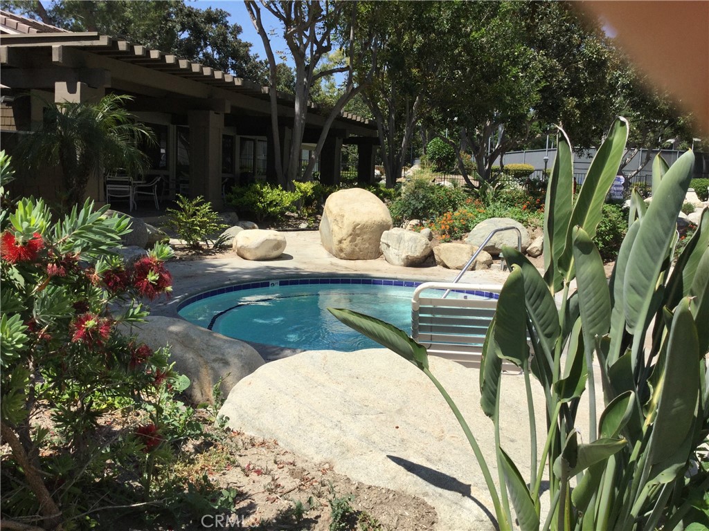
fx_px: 635
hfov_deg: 58.4
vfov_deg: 45.4
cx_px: 354
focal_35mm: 31
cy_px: 266
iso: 25
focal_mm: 3.3
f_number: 2.4
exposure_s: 1/1508
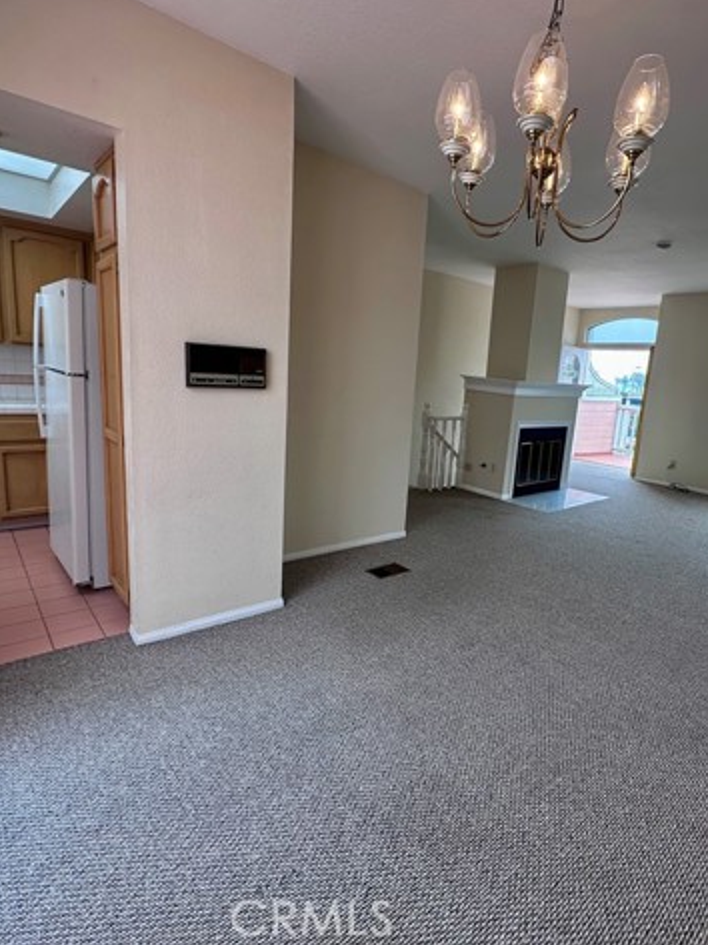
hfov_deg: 68.2
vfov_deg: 84.7
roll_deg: -3.1
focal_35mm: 19
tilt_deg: -11.7
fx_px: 518
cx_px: 412
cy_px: 466
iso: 50
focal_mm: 2.22
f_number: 2.2
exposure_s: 1/132
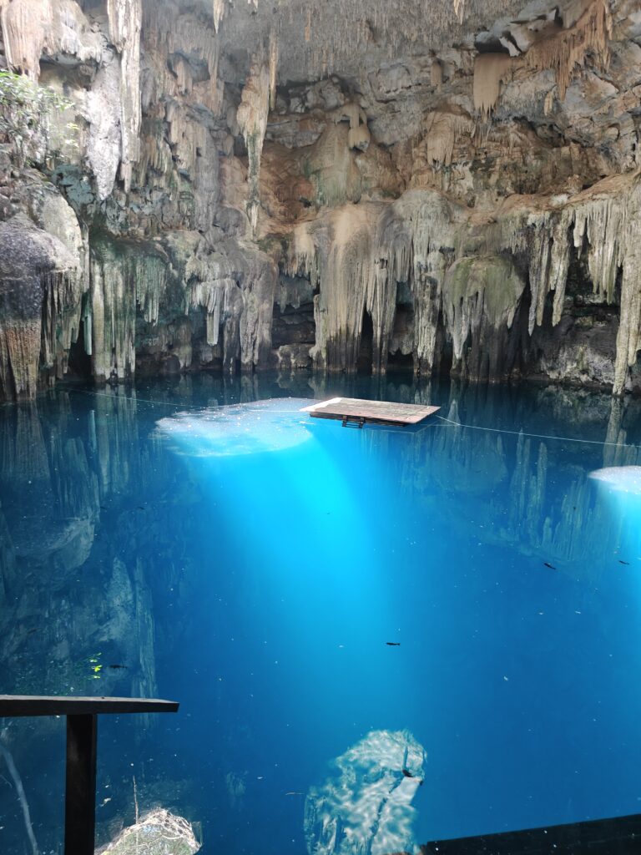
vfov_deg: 71.6
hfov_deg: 56.8
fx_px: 593
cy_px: 428
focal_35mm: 24
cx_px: 320
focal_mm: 5.59
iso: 320
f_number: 1.8
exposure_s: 1/50
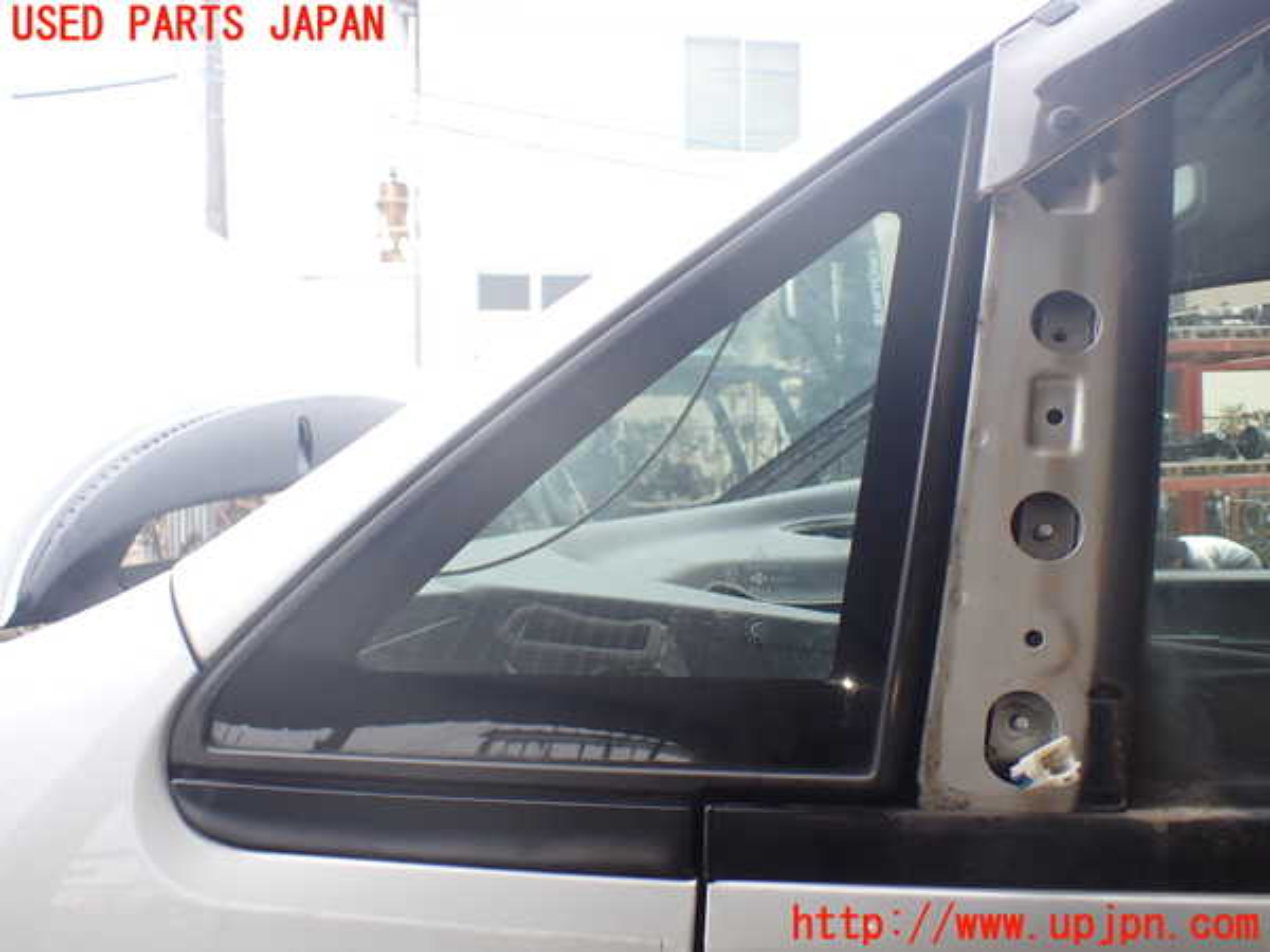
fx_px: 1101
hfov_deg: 60.0
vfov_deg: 46.8
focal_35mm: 30
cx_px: 635
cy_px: 476
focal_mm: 5.4
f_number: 2.3
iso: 100
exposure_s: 1/160
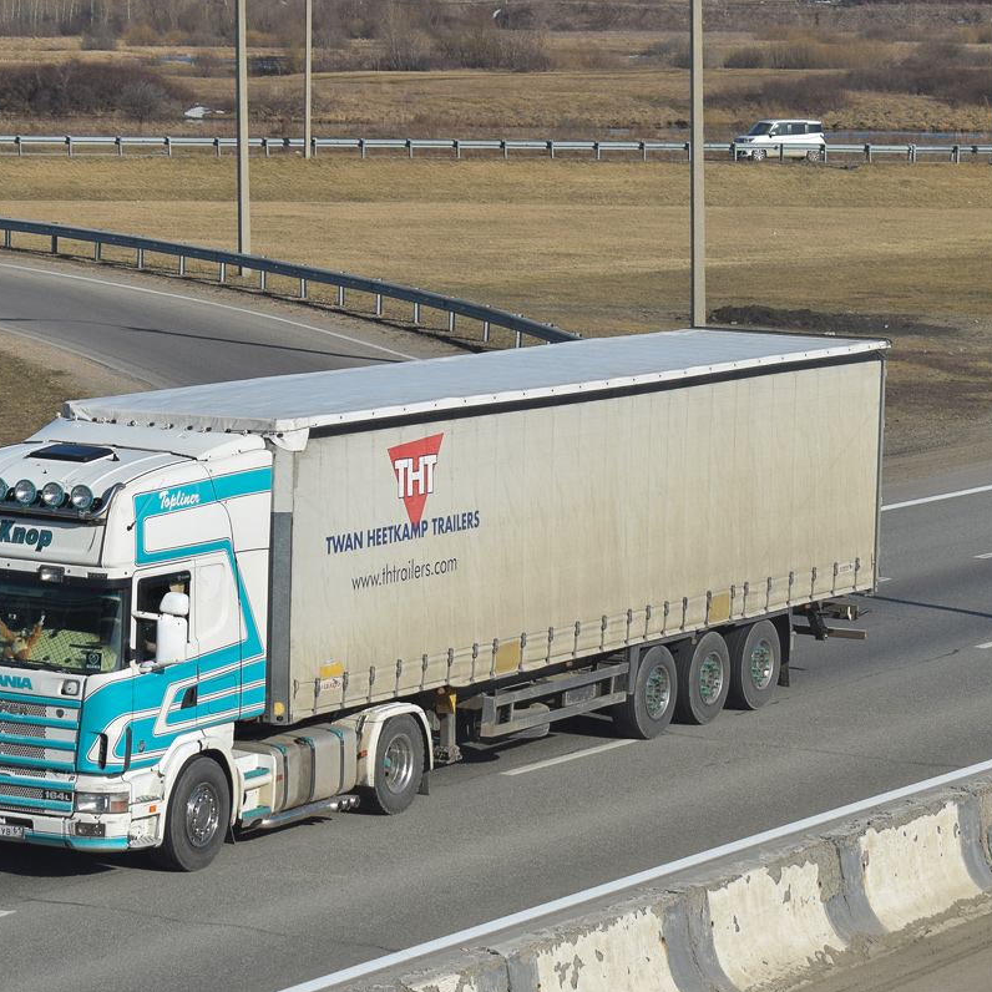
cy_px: 497
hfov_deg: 16.4
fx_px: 3425
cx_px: 320
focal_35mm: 106
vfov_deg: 16.5
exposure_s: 1/1250
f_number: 8
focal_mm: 55
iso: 200
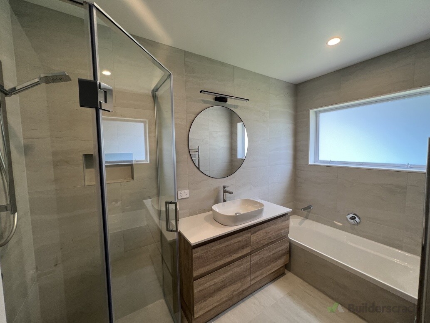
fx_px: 162
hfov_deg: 106.2
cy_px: 162
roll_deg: +1.2
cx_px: 215
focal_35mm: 13
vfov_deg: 89.9
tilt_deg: -3.4
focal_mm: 1.57
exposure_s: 1/100
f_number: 1.8
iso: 100
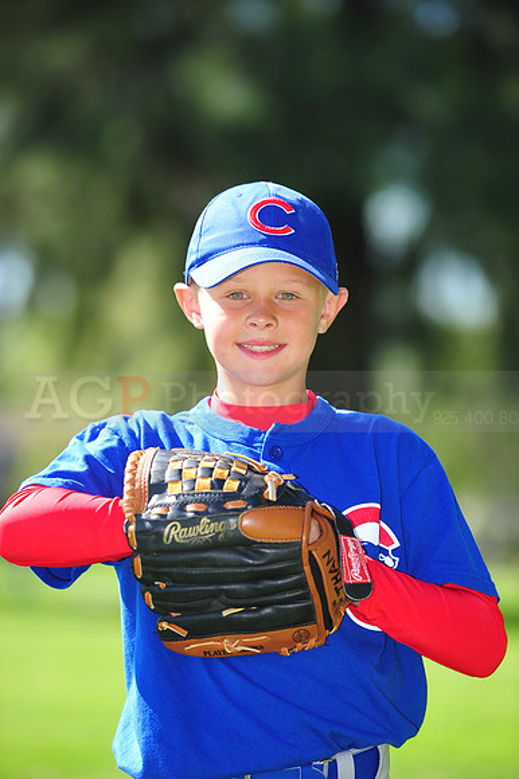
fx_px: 4330
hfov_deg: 6.9
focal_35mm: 200
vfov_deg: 10.3
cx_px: 260
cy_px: 390
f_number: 4.5
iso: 200
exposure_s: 1/500
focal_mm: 200
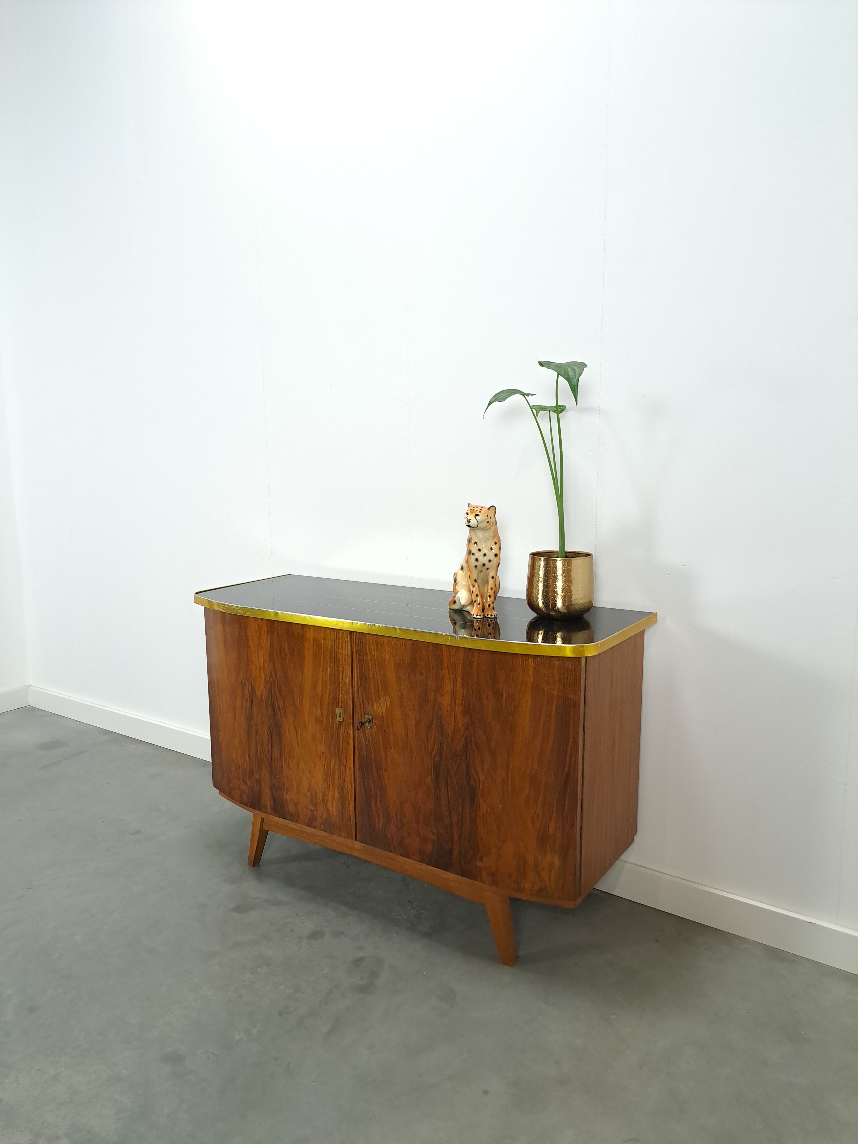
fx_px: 793
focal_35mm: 24
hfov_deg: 56.8
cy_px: 572
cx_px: 429
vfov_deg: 71.6
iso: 320
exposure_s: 1/50
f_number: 1.8
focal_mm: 5.23
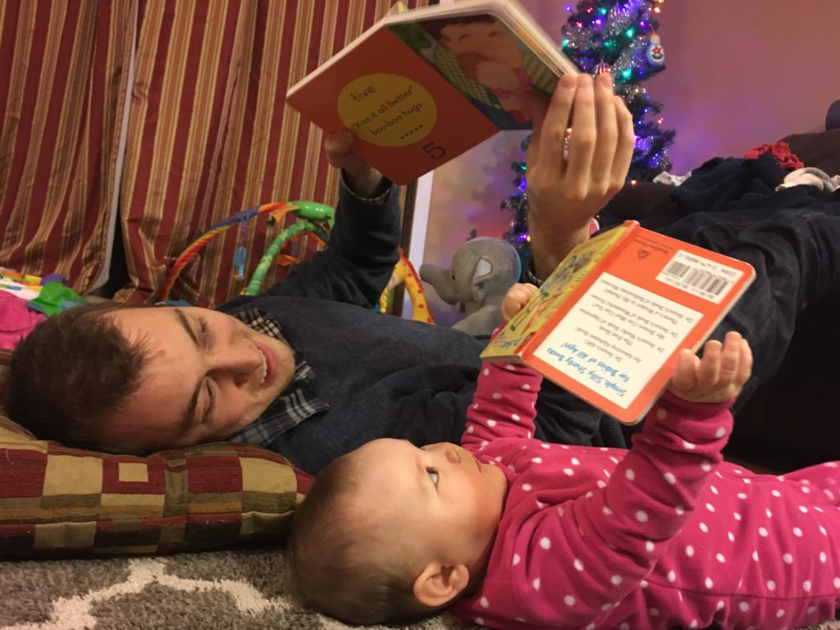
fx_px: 704
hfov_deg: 61.7
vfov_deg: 48.2
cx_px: 420
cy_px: 315
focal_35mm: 29
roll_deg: -6.5
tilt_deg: -3.0
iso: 400
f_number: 2.2
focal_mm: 4.15
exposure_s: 1/15
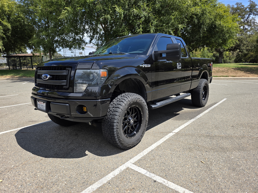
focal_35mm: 23
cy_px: 96
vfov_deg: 58.9
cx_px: 129
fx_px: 171
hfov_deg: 73.9
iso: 80
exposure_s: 1/3034
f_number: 1.7
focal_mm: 6.3
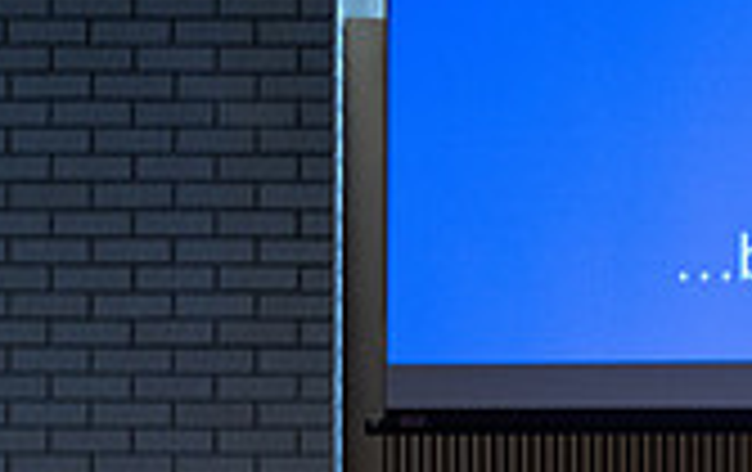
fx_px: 14514
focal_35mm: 707
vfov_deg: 1.9
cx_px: 986
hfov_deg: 3.0
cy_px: 807
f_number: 2.8
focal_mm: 200
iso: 1600
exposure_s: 1/400
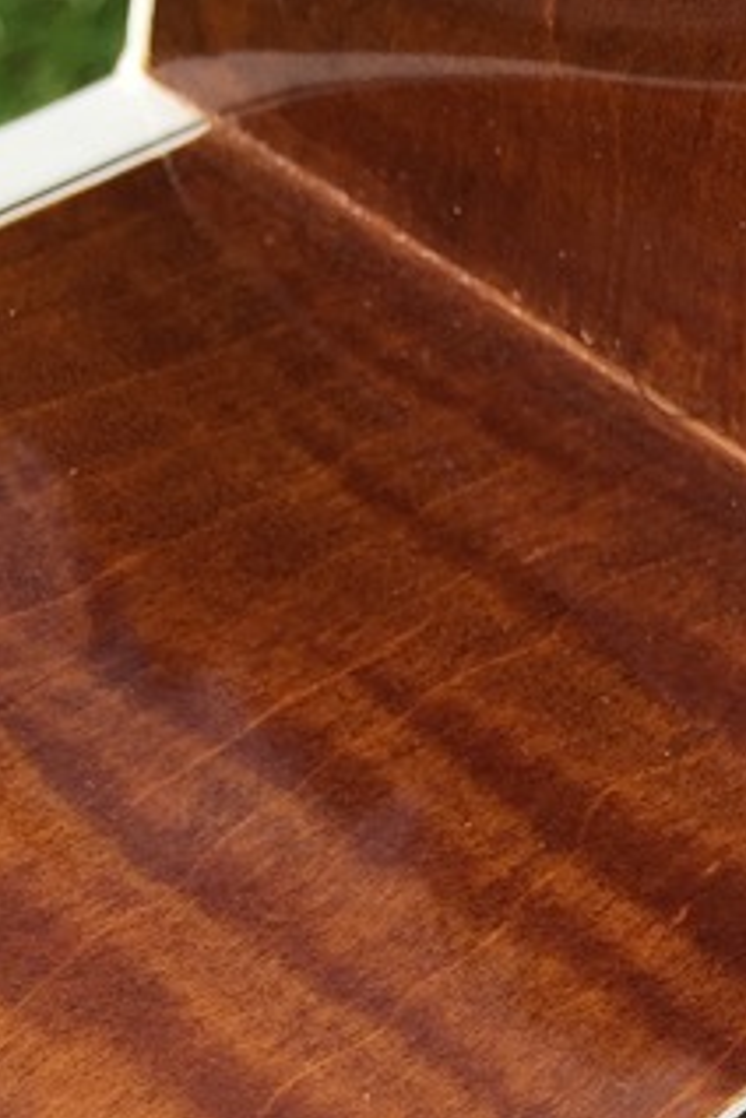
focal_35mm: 97
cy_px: 1122
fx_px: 3015
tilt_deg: -56.0
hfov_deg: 13.9
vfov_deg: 20.4
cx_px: 781
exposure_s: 1/1799
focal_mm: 4.15
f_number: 2.2
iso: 32
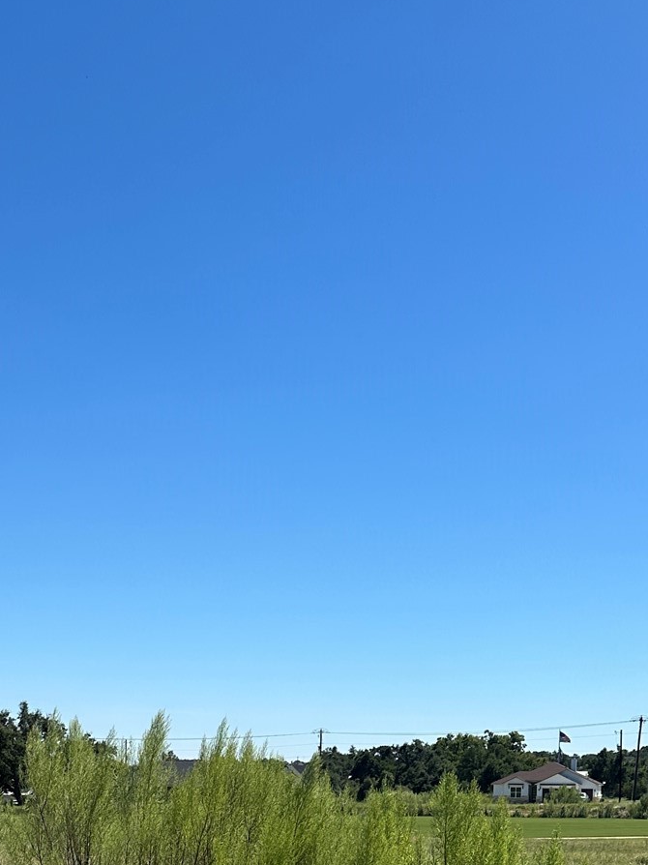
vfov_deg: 32.3
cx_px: 186
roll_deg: -2.1
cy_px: 852
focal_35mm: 55
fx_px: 1373
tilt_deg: -3.4
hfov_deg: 26.3
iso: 80
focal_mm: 6.86
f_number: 1.78
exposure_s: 1/5848
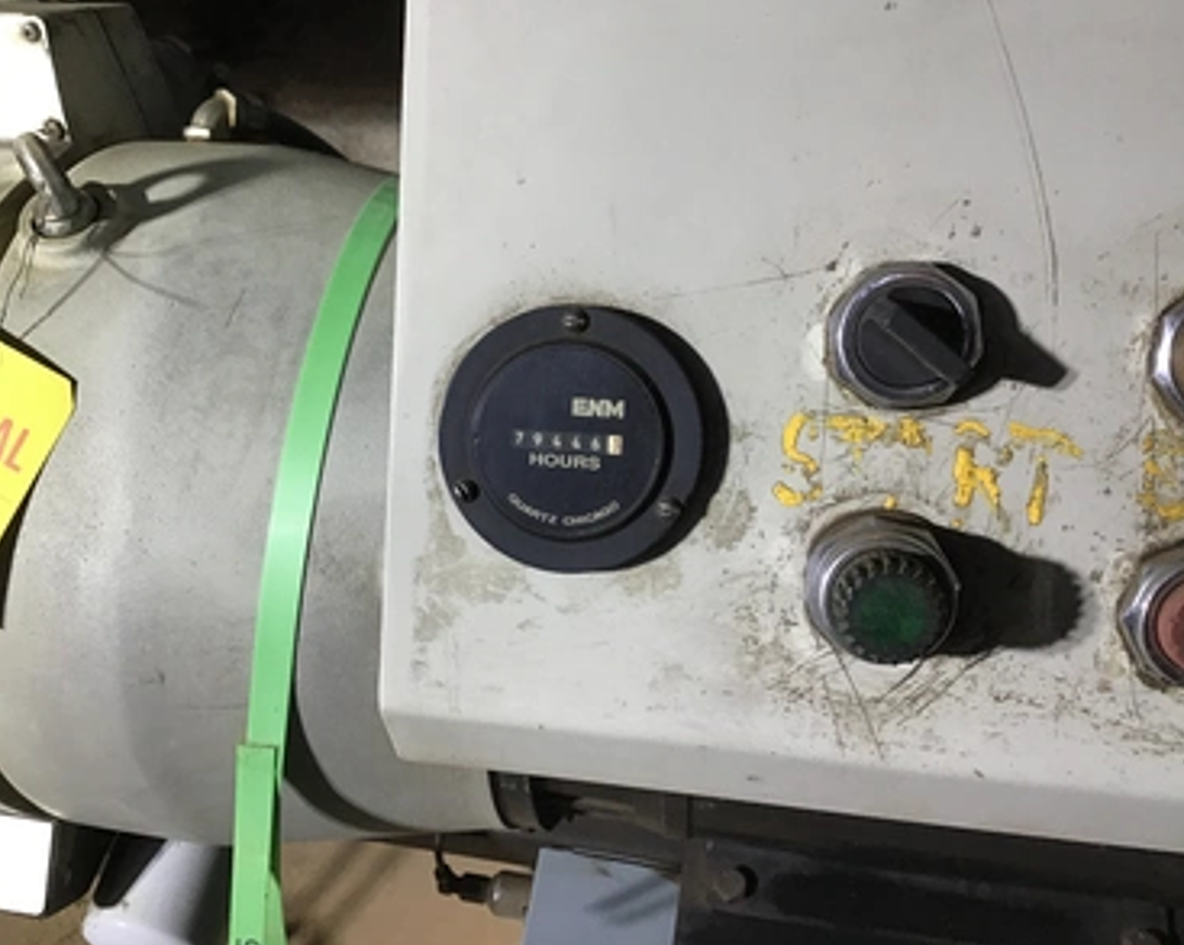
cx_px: 552
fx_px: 1155
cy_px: 481
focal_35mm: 33
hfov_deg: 54.2
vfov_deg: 44.5
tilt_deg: -51.6
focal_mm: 3.3
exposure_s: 1/30
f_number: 2.4
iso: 50
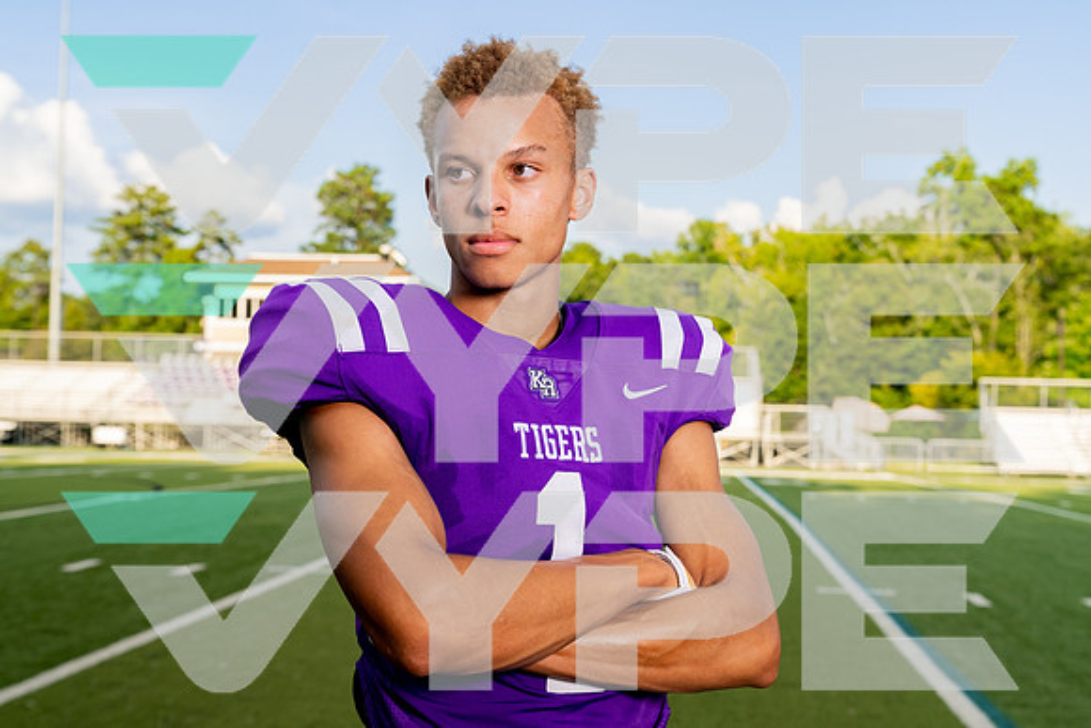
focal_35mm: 50
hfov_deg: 39.6
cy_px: 364
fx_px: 1516
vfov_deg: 27.0
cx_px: 546
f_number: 5.6
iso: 200
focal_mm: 50
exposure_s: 1/500
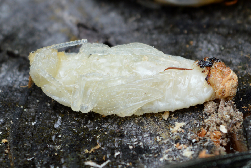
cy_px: 84
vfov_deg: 16.6
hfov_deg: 24.6
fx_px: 575
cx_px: 126
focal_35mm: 82
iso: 200
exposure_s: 1/125
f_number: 8
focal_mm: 55
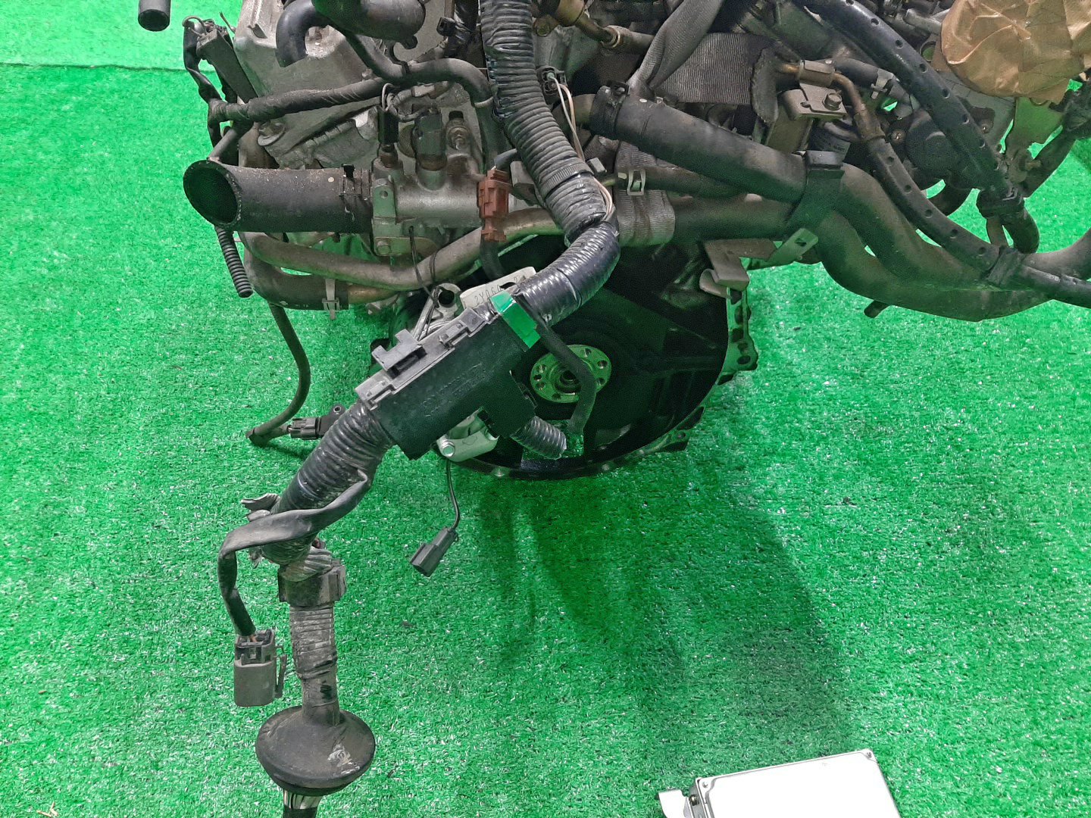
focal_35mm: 26
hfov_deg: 67.3
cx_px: 546
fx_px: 819
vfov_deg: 53.1
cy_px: 409
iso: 239
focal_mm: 3.93
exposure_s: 1/50
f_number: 1.7
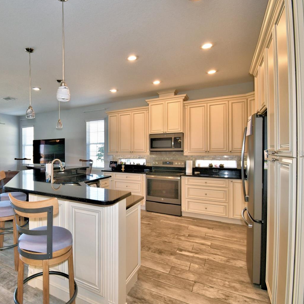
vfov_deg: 74.8
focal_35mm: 20
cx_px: 85
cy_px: 153
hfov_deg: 70.9
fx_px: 199
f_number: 4.5
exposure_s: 1/60
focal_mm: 10
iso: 110
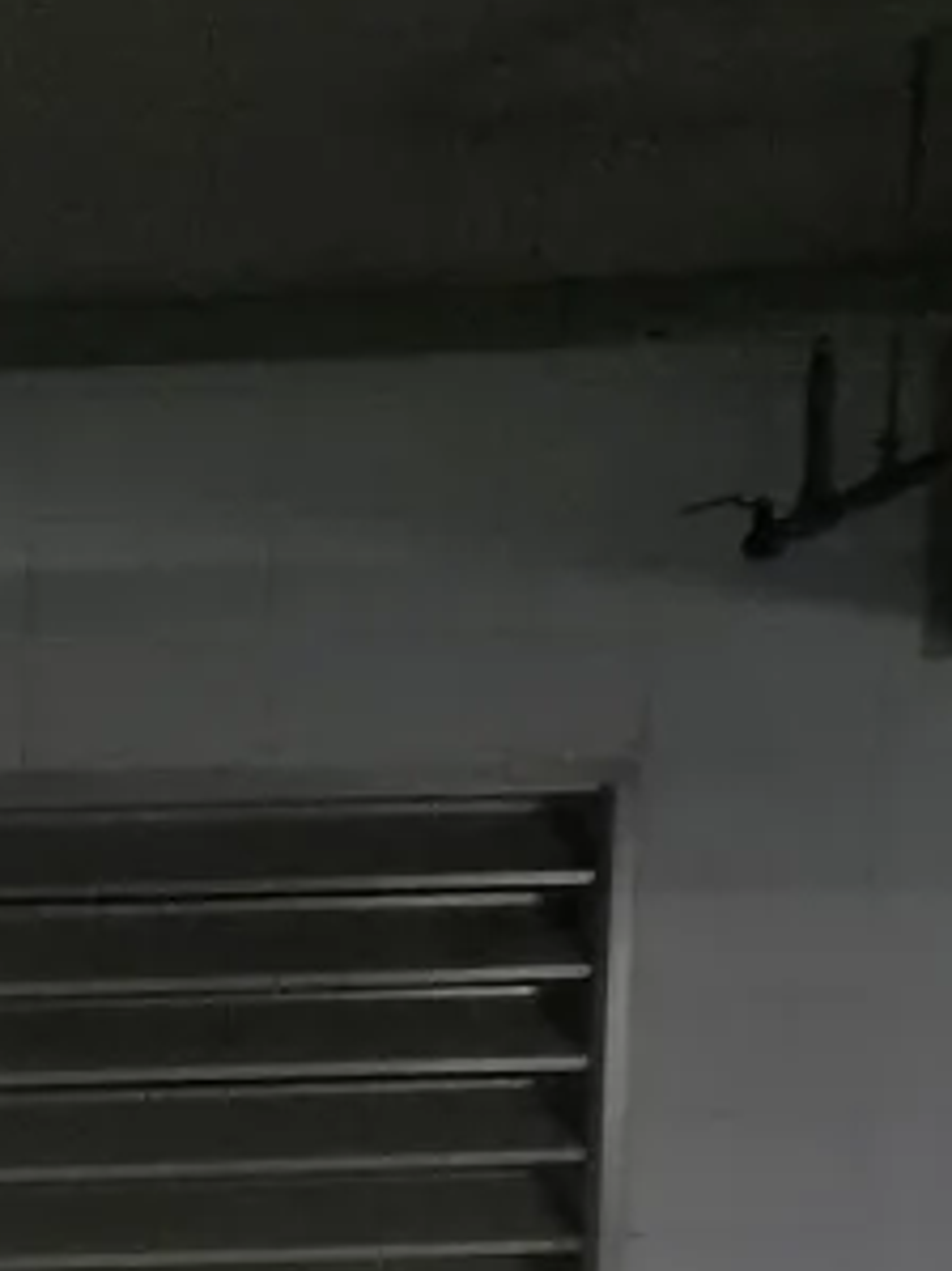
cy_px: 2006
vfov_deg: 14.7
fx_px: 4514
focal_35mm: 123
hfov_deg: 10.3
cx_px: -1411
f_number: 1.8
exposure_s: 1/120
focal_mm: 5.4
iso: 1600
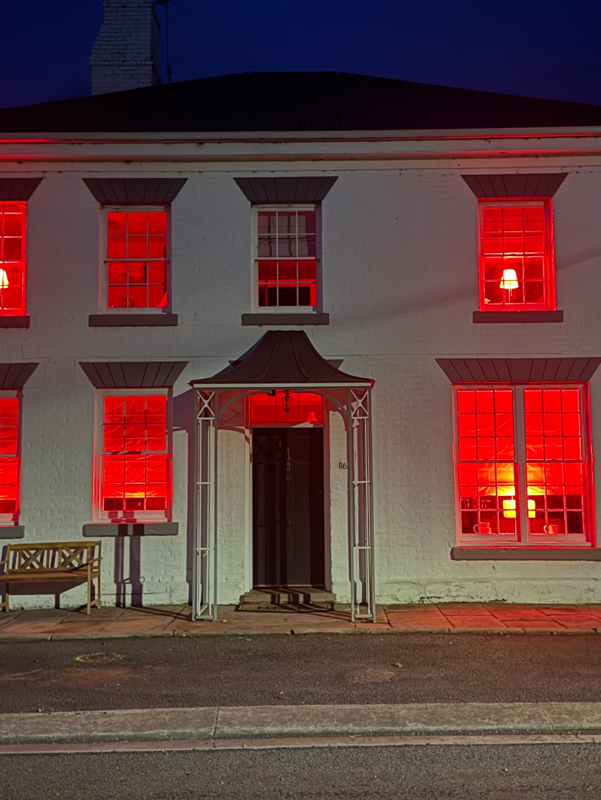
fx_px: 972
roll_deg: -1.1
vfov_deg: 44.8
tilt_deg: +6.3
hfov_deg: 34.4
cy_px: 383
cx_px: 306
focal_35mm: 42
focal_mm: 6.76
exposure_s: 1/5
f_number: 1.78
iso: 1250
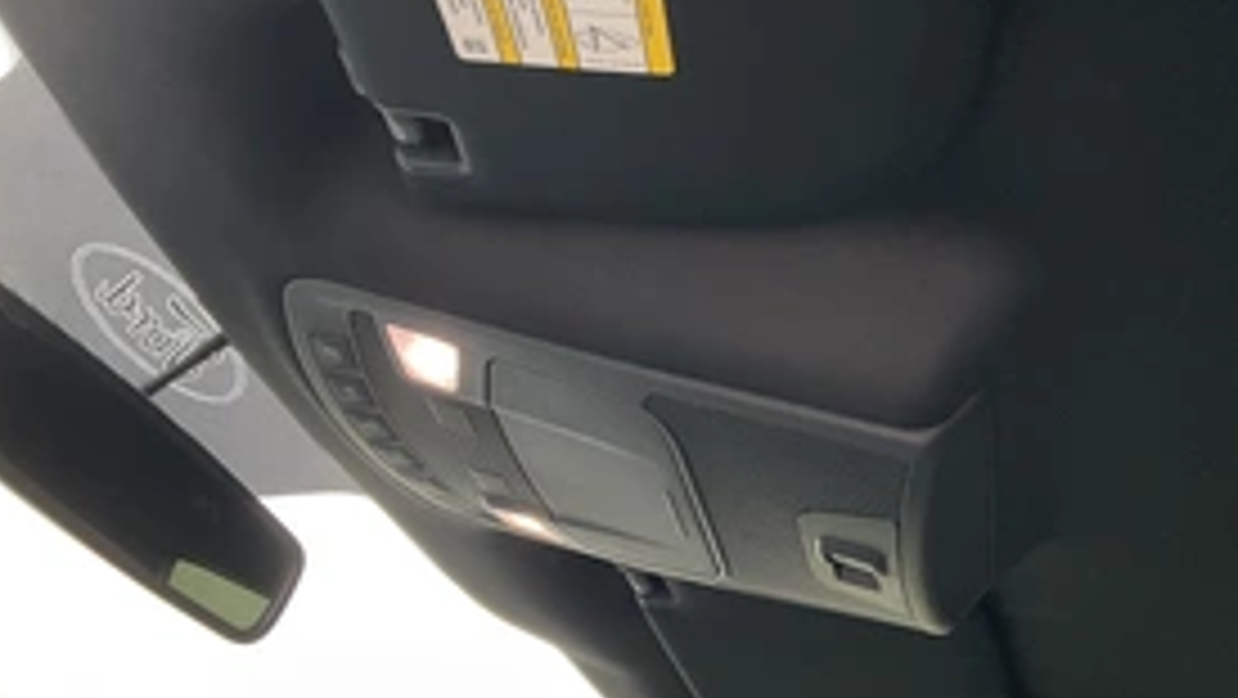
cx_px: 693
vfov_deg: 26.0
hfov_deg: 44.5
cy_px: 342
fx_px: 1511
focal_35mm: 46
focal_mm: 3
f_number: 1.8
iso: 64
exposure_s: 1/122
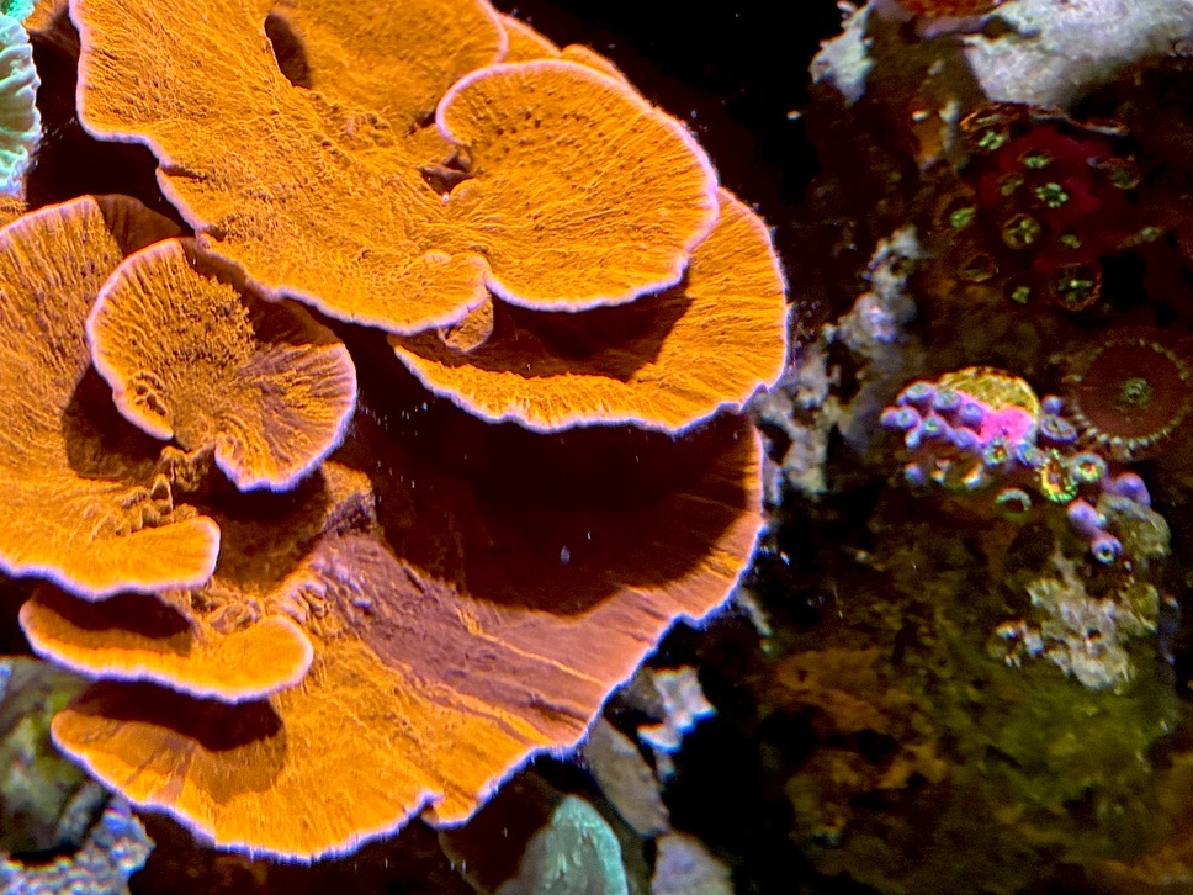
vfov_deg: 26.5
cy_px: 398
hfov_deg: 33.7
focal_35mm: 55
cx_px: 211
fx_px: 1896
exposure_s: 1/56
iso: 500
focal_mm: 5.96
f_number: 1.6
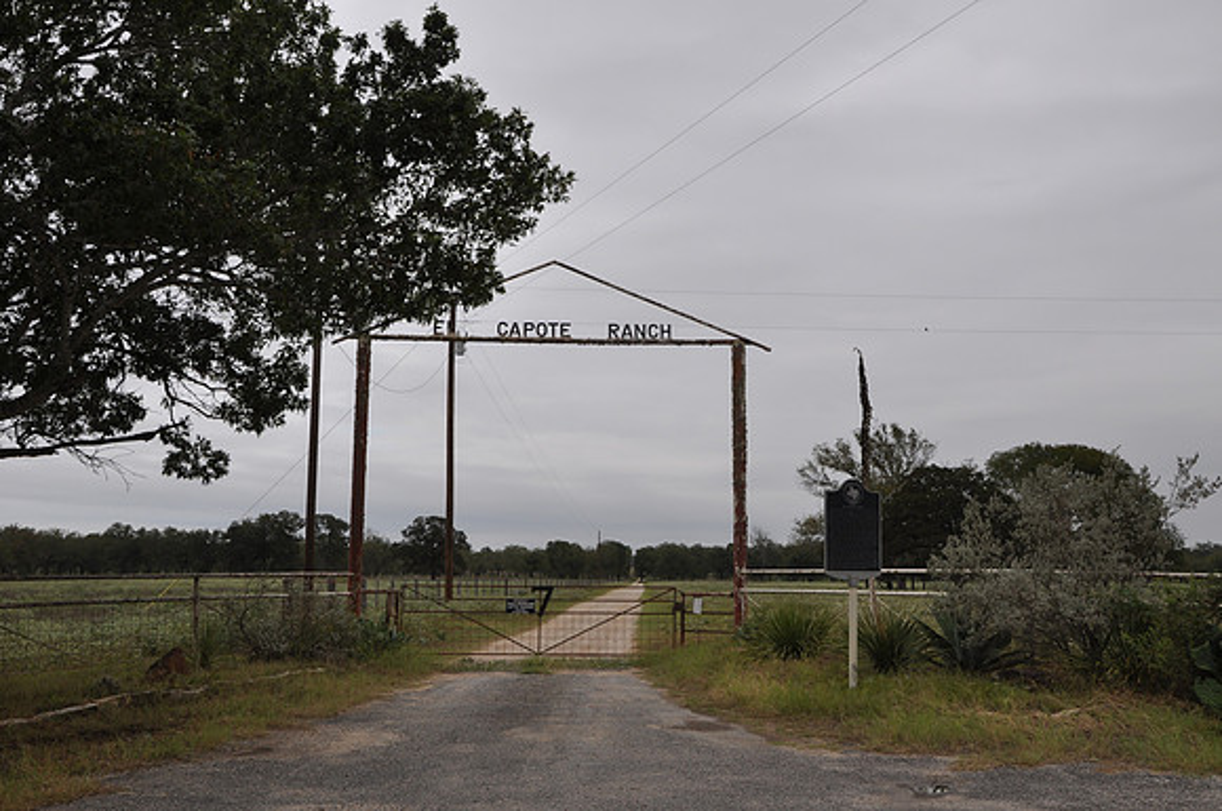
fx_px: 1220
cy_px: 406
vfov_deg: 36.8
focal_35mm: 36
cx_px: 611
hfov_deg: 53.2
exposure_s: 1/125
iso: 200
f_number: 10
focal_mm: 24
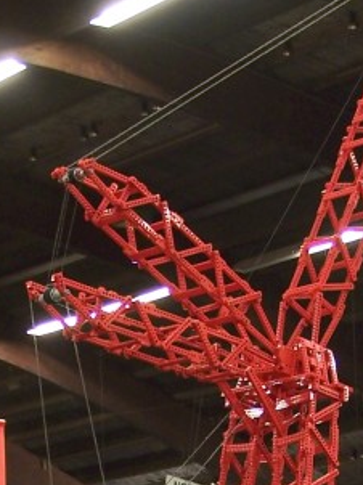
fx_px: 2422
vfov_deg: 11.1
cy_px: 668
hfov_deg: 8.5
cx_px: 58
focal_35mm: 173
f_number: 3
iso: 80
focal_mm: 8.5
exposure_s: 1/2
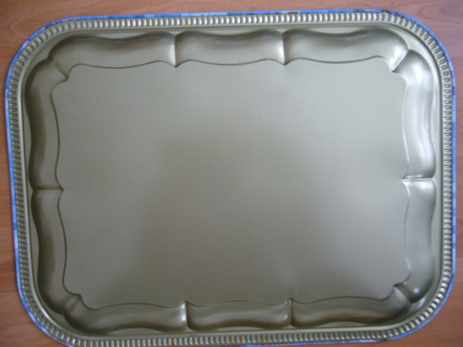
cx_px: 232
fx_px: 468
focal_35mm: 35
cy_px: 174
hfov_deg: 52.6
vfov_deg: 40.7
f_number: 2.8
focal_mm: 5.8
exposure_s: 1/40
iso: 100
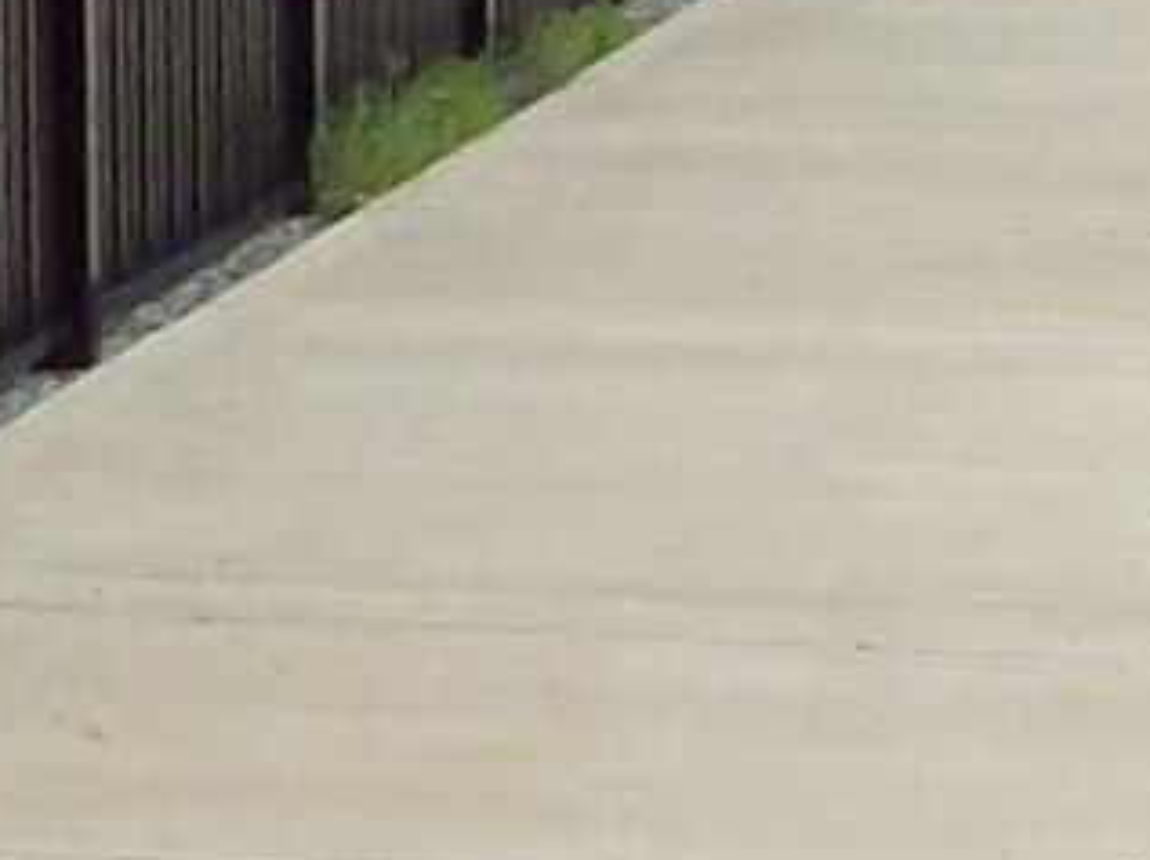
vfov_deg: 5.6
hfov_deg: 7.1
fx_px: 8694
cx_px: -1553
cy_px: -225
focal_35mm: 262
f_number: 4.8
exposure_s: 1/365
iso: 80
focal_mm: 6
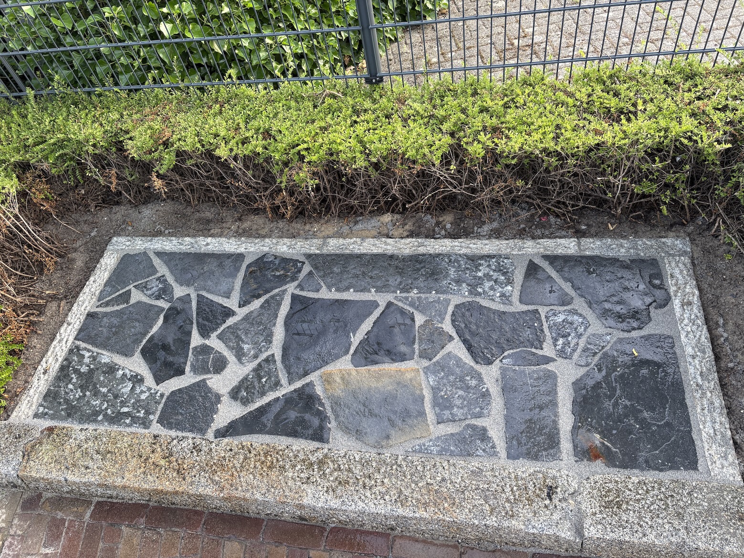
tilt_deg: -49.4
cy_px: 279
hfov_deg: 67.3
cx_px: 372
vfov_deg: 53.1
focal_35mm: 26
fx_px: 559
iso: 100
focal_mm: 5.96
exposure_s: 1/121
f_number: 1.6
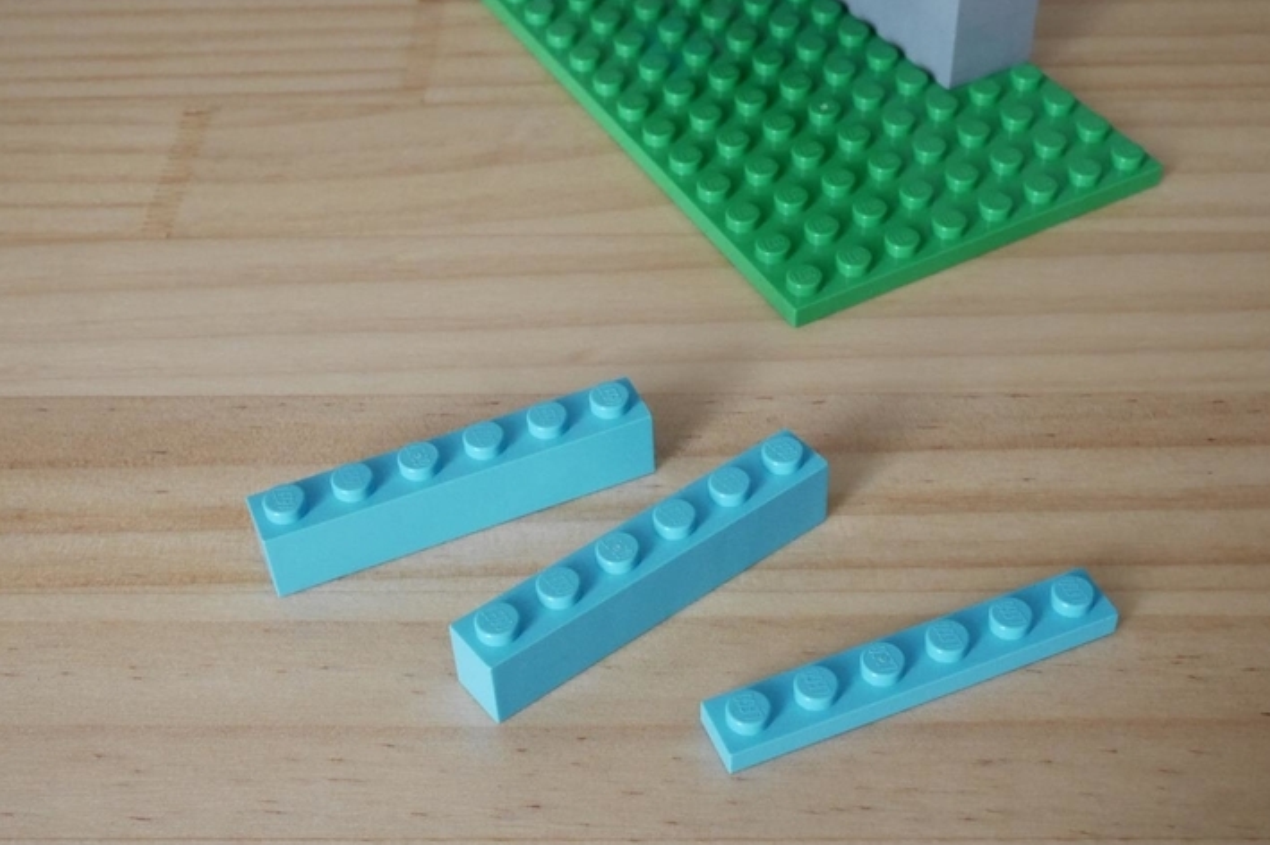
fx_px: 1657
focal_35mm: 47
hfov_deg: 41.9
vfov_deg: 28.5
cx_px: 709
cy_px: 536
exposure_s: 1/60
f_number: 10
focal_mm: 20
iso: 2000
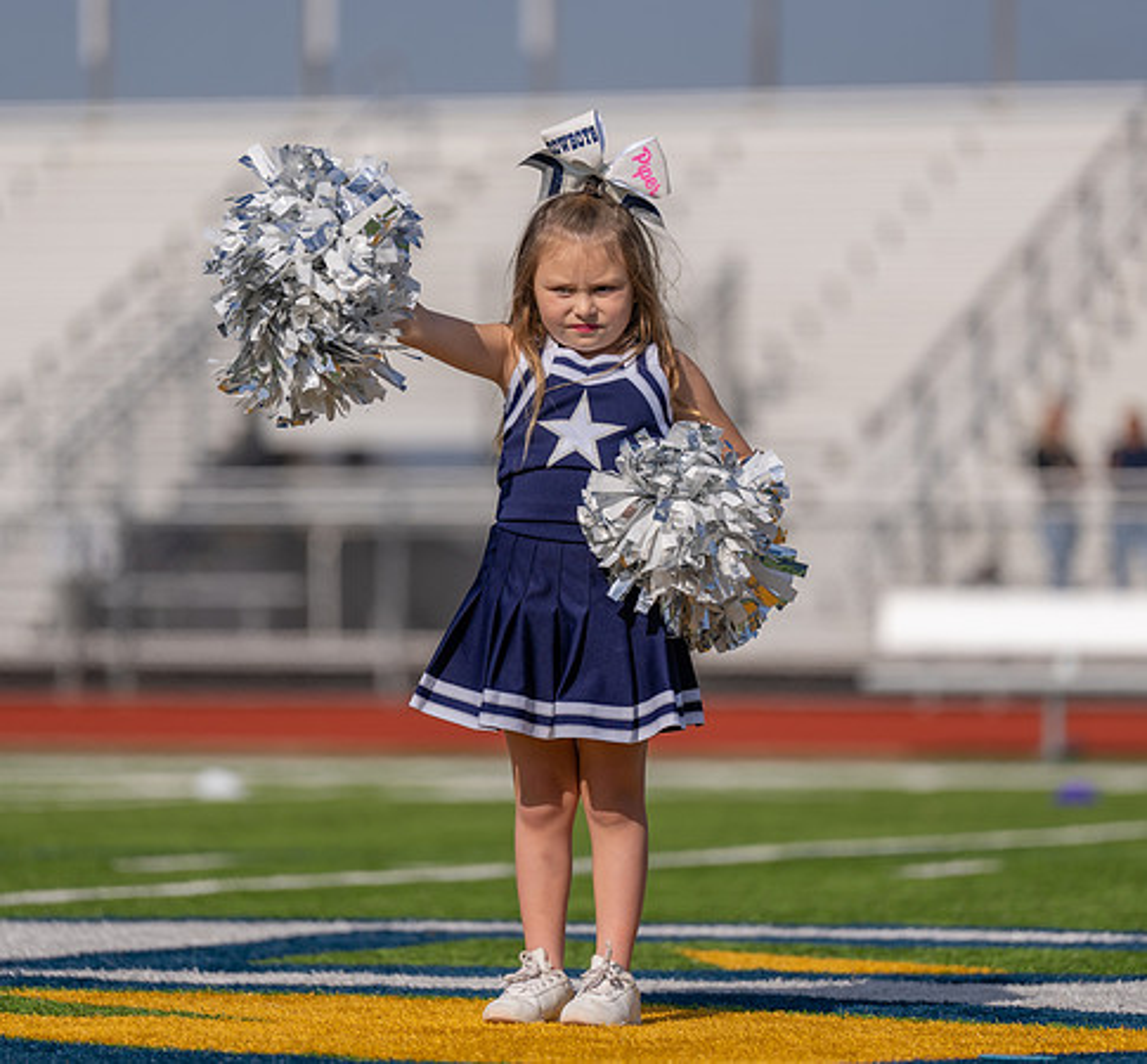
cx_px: 529
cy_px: 495
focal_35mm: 262
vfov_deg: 6.4
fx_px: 9479
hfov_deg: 6.9
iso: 100
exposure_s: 1/3200
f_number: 2.8
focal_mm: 200
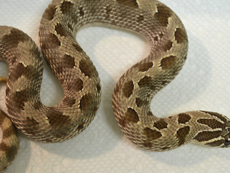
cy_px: 91
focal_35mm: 67
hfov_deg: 28.9
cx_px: 90
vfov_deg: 21.9
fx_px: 445
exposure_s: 1/30
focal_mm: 30
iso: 400
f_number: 4.5
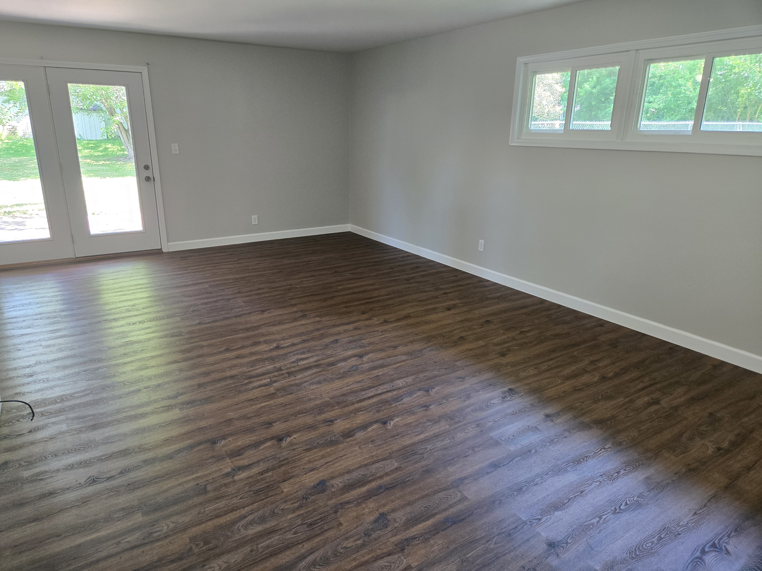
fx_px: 506
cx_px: 381
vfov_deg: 58.9
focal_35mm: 23
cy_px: 286
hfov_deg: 73.9
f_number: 1.8
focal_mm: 5.4
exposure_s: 1/60
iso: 160
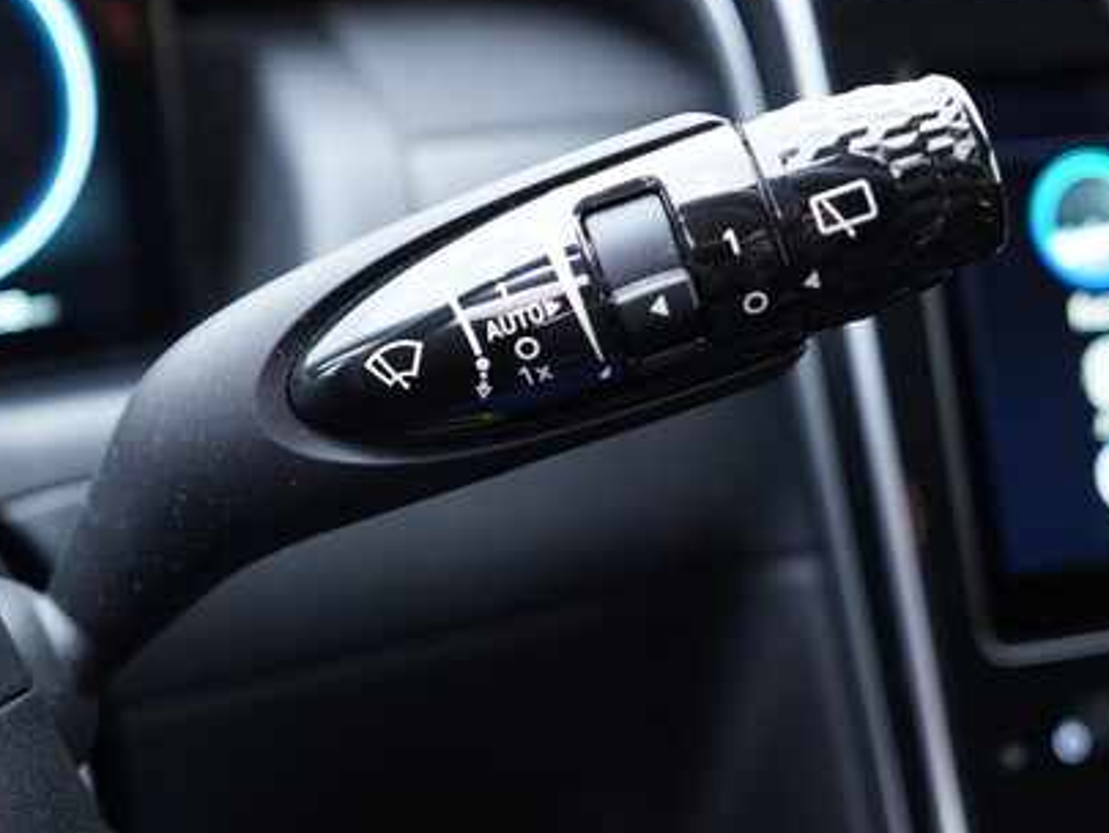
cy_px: 418
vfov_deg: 30.9
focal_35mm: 47
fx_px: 1506
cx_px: 413
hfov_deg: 40.1
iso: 640
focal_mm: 24
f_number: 2.8
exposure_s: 1/40
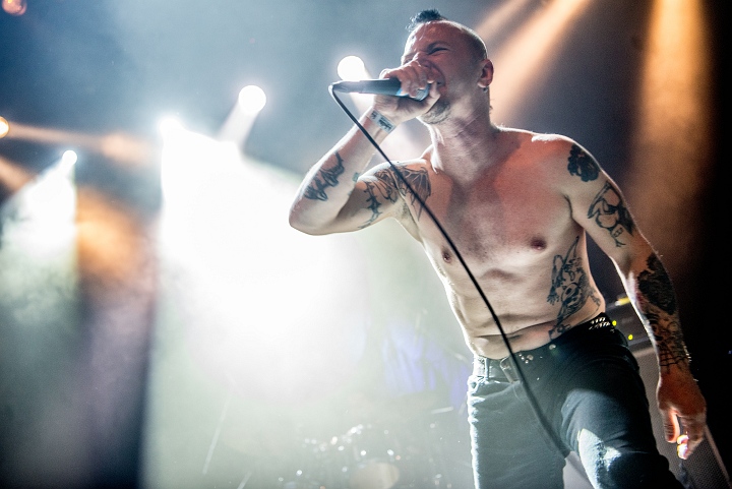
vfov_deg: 33.4
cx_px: 366
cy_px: 244
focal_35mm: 40
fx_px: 814
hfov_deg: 48.4
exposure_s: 1/80
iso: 2000
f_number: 2.8
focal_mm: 40
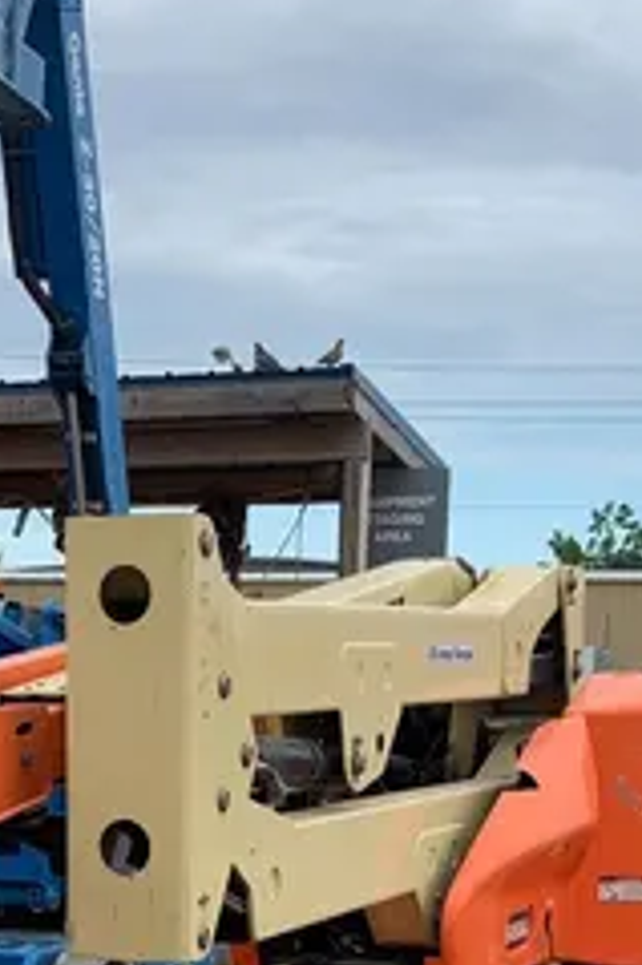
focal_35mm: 83
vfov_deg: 23.0
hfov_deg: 16.3
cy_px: 1060
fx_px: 2223
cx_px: 129
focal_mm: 4.25
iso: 25
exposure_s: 1/1088
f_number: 1.8
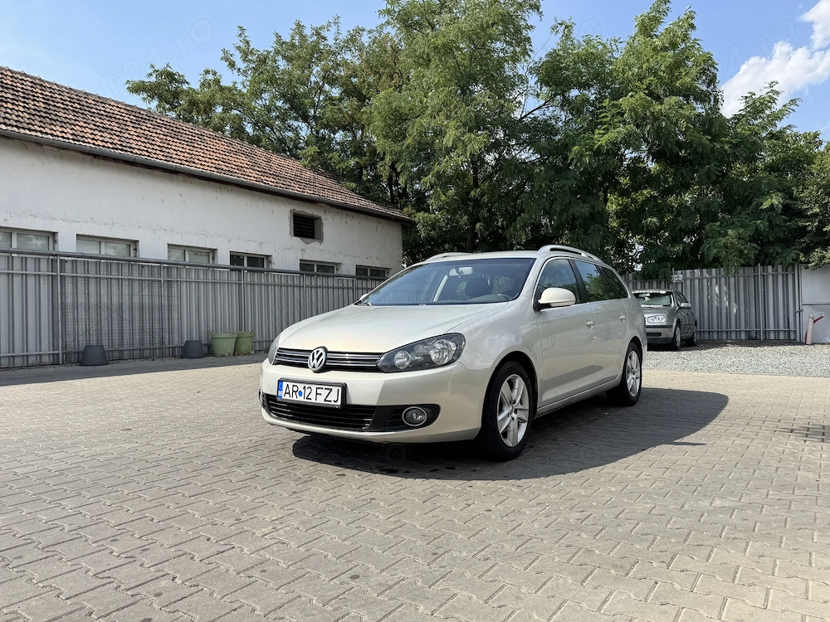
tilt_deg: +0.5
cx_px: 415
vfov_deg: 56.8
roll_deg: +1.0
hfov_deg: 71.6
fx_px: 575
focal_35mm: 24
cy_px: 311
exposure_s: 1/3096
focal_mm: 6.76
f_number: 1.78
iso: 80
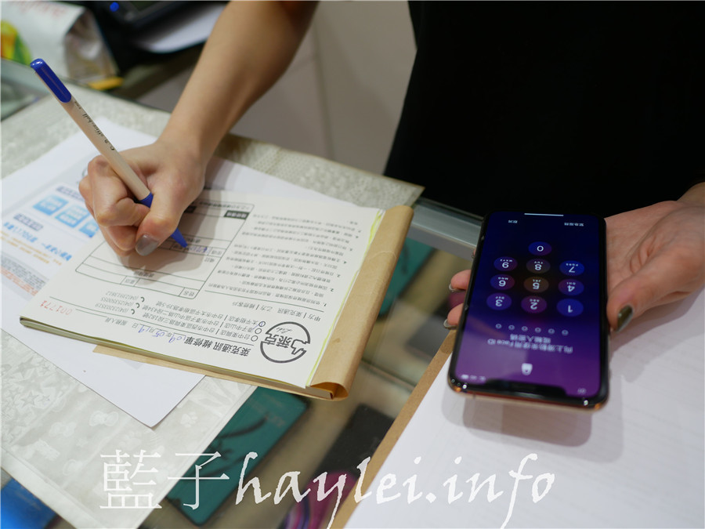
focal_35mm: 30
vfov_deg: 46.8
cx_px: 352
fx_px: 611
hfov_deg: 60.0
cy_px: 264
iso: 200
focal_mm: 15
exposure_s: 1/80
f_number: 1.7
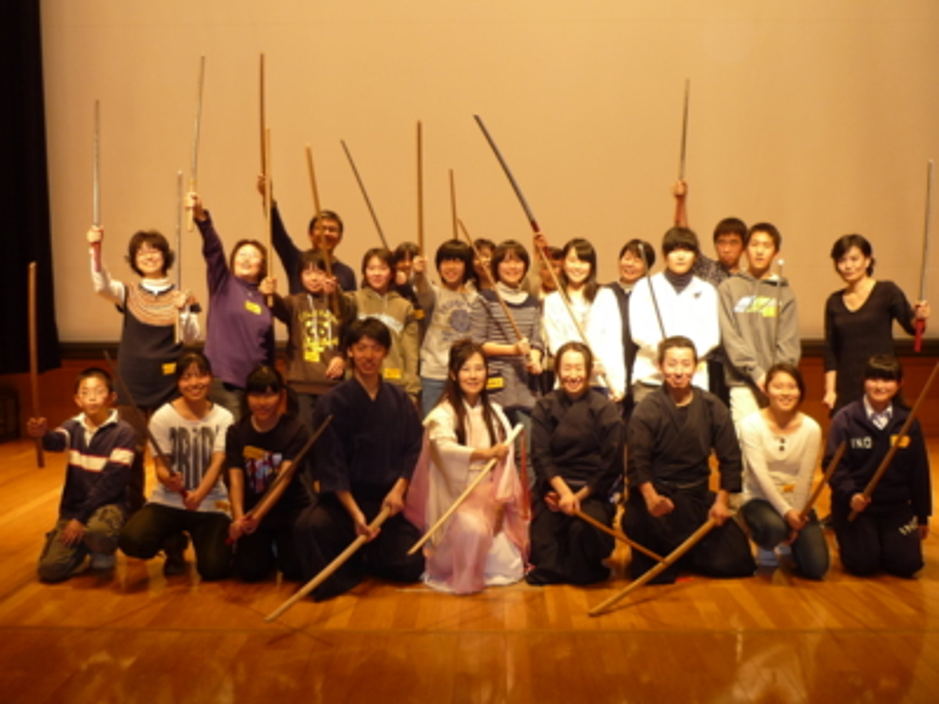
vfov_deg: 38.7
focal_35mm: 37
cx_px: 470
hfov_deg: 50.1
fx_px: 1004
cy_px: 352
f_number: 2.8
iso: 125
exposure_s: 1/30
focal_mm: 5.5
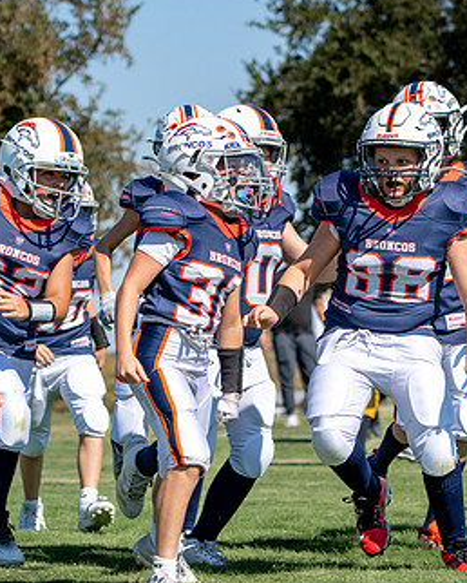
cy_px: 276
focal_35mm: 232
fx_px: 4004
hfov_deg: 6.7
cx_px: 170
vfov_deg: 8.3
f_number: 4.5
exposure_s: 1/2500
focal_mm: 100
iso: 250
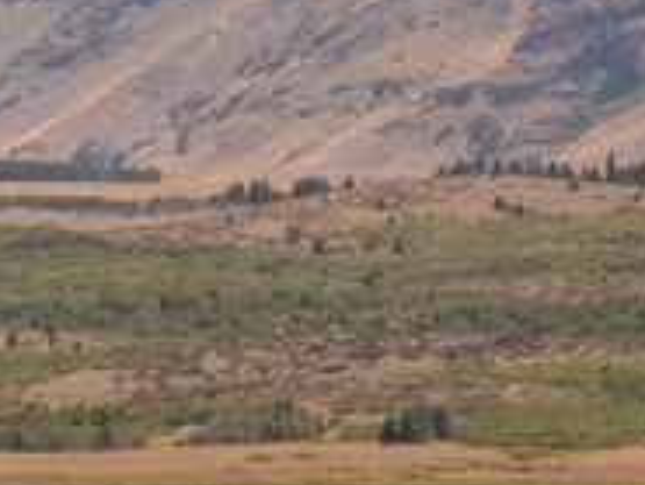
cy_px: 267
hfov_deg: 4.4
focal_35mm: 447
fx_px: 8334
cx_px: 216
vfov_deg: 3.3
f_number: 8
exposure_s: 1/640
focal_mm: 112
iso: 200
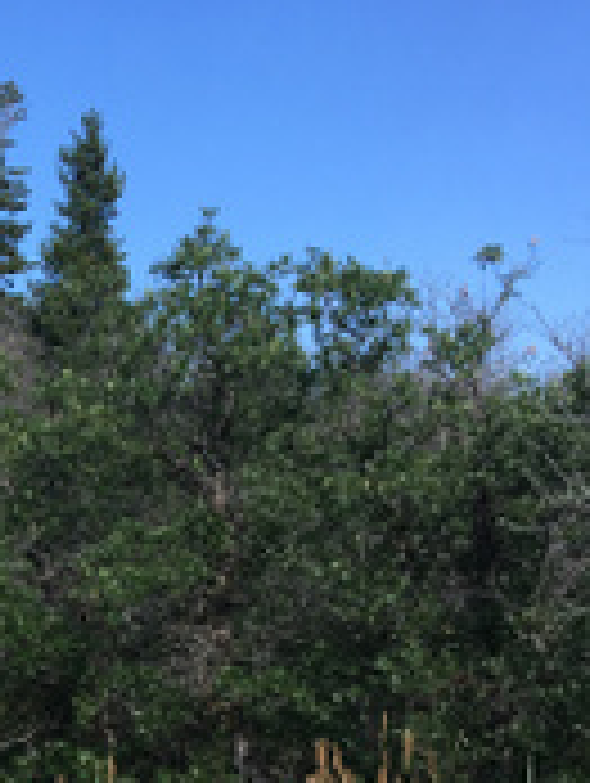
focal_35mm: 80
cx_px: -207
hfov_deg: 17.2
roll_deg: +0.6
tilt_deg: -6.3
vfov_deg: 23.4
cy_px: 774
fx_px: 1814
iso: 25
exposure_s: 1/938
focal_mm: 4.15
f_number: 2.2
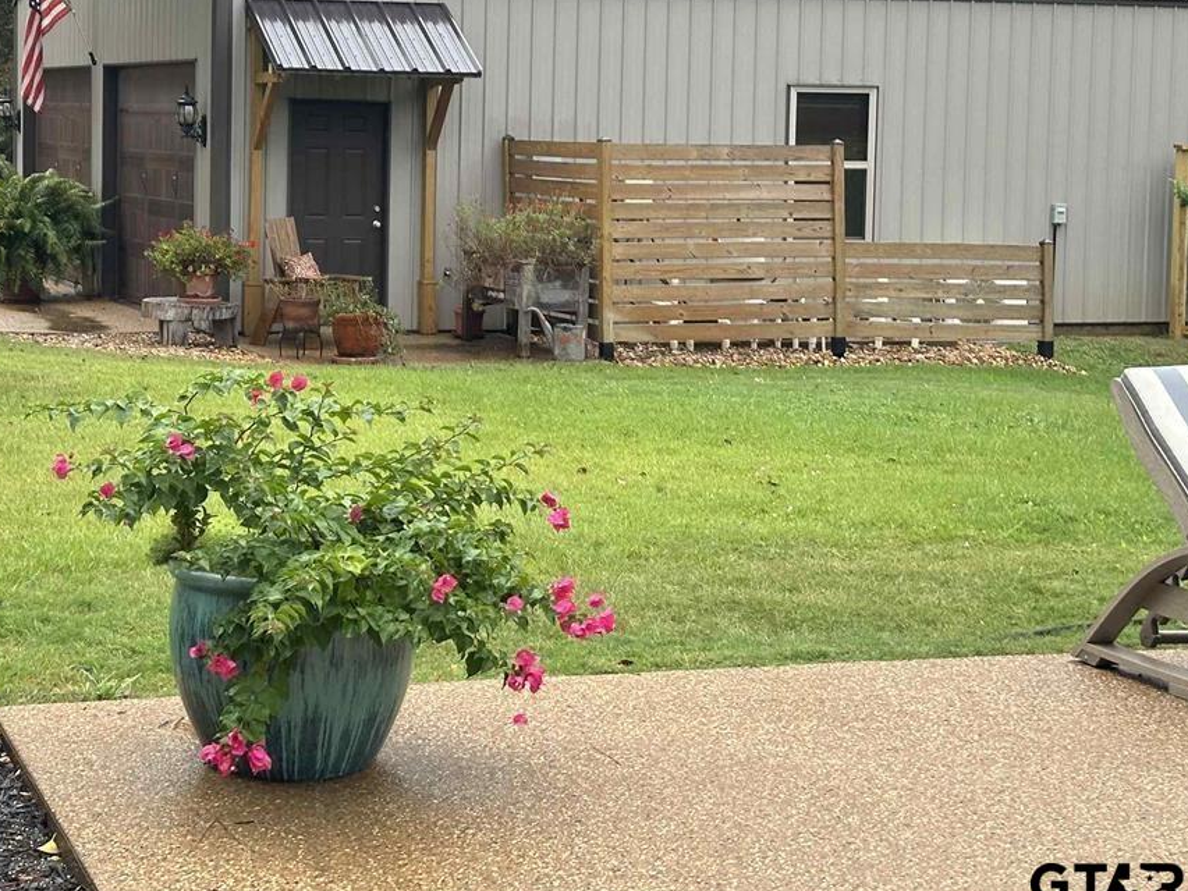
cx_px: 361
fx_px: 2471
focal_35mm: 72
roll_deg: -1.1
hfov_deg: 26.8
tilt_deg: -3.4
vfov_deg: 20.3
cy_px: 237
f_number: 1.78
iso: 64
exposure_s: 1/328
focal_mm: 6.86
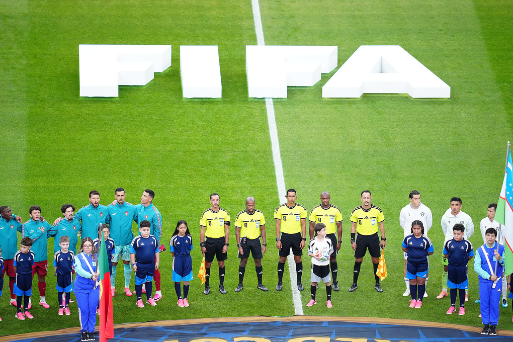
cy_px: 171
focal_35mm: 400
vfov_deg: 3.4
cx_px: 256
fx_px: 5700
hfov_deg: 5.2
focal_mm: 400
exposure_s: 1/2000
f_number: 2.8
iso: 3200
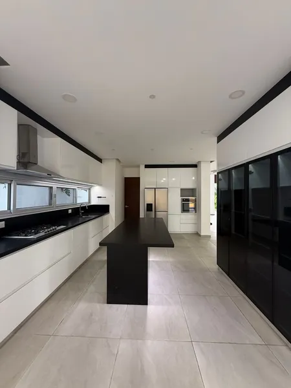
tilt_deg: +0.9
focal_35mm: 14
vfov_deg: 102.1
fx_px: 157
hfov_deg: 85.7
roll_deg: -0.2
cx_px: 146
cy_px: 194
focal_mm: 2.22
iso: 320
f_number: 2.2
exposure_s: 1/93
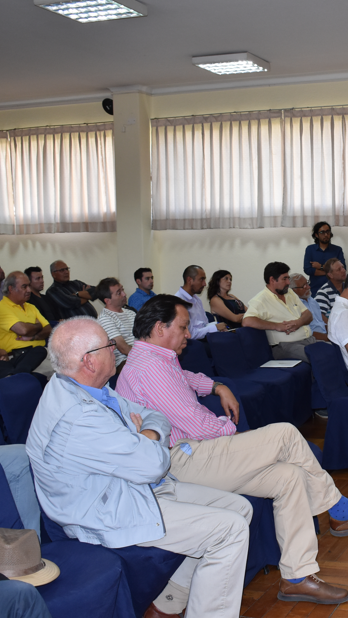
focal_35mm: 52
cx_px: 346
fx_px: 853
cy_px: 308
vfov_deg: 39.9
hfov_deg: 22.2
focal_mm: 22
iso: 800
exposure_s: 1/100
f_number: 5
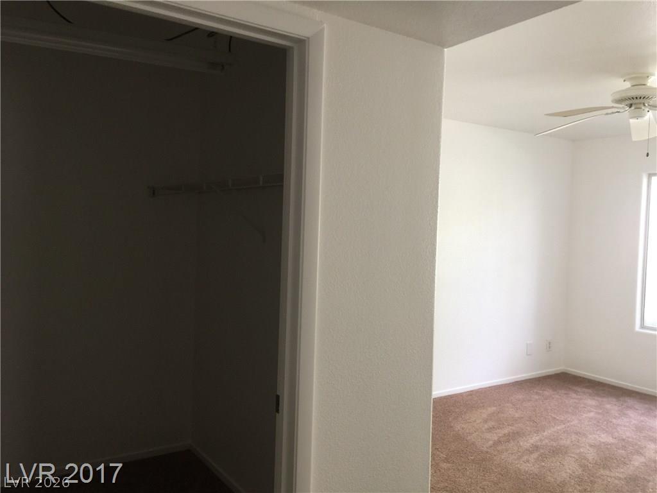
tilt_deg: -2.9
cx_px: 328
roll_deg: -2.1
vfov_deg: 48.2
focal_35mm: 29
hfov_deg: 61.7
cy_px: 246
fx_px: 550
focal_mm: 4.15
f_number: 2.2
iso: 50
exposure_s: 1/30
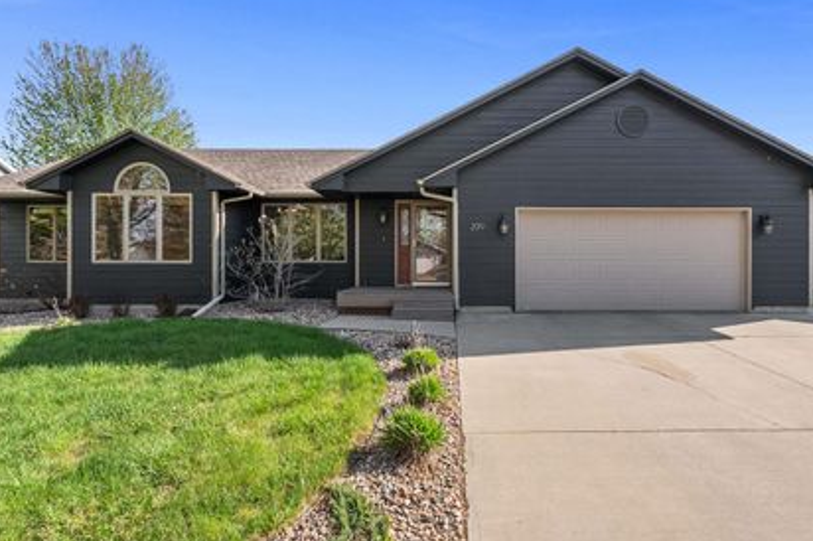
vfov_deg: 70.3
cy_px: 275
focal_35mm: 17
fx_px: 384
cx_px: 424
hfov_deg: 93.3
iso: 250
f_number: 7.1
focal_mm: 14
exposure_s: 1/400
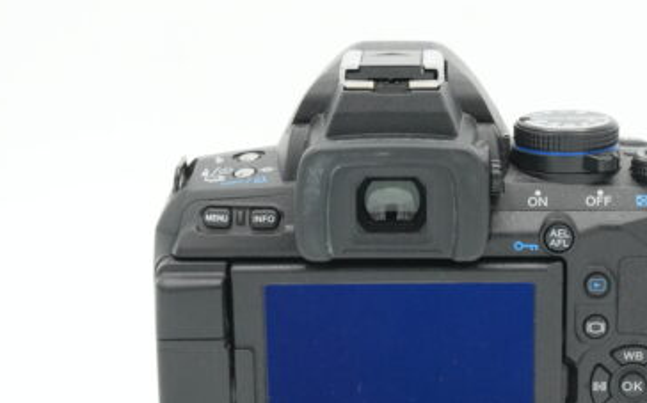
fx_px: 1956
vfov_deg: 11.7
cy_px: 311
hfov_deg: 18.7
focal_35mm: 111
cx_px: 427
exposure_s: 1/250
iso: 2000
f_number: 13
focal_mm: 44
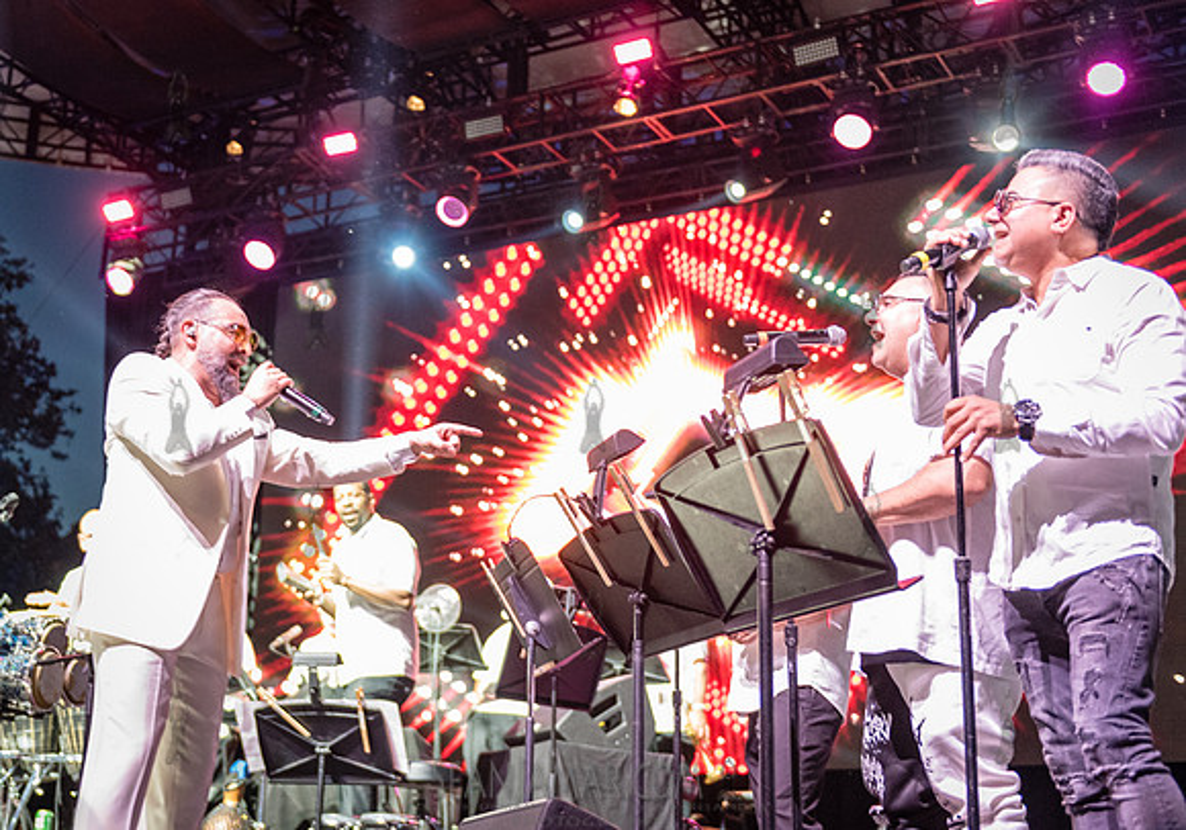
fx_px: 1722
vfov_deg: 27.1
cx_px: 474
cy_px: 376
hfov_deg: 37.9
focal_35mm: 51
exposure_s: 1/160
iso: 4000
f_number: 2.8
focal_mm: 42
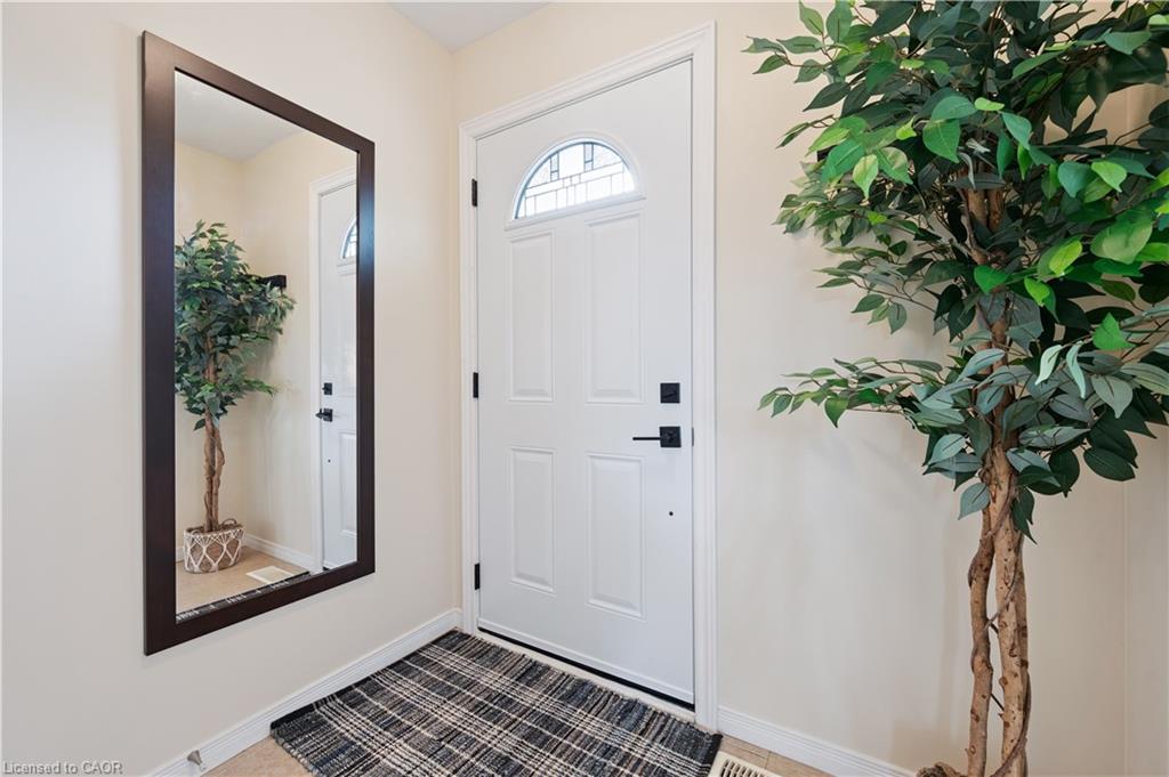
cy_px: 388
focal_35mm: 14
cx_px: 584
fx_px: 454
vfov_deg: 81.1
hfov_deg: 104.3
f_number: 8
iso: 200
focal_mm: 14
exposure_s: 1/2.5
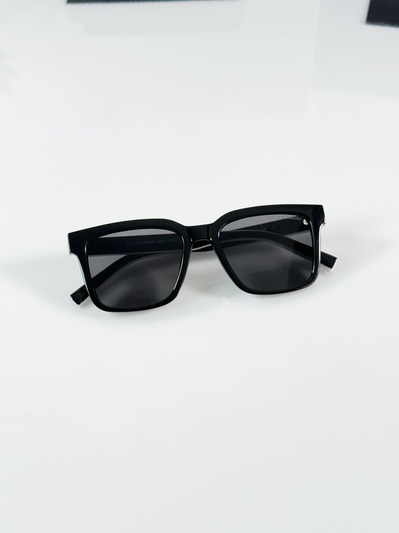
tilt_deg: -47.7
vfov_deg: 39.7
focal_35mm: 48
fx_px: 738
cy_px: 266
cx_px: 200
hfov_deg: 30.3
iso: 64
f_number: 1.78
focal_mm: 6.86
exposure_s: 1/100
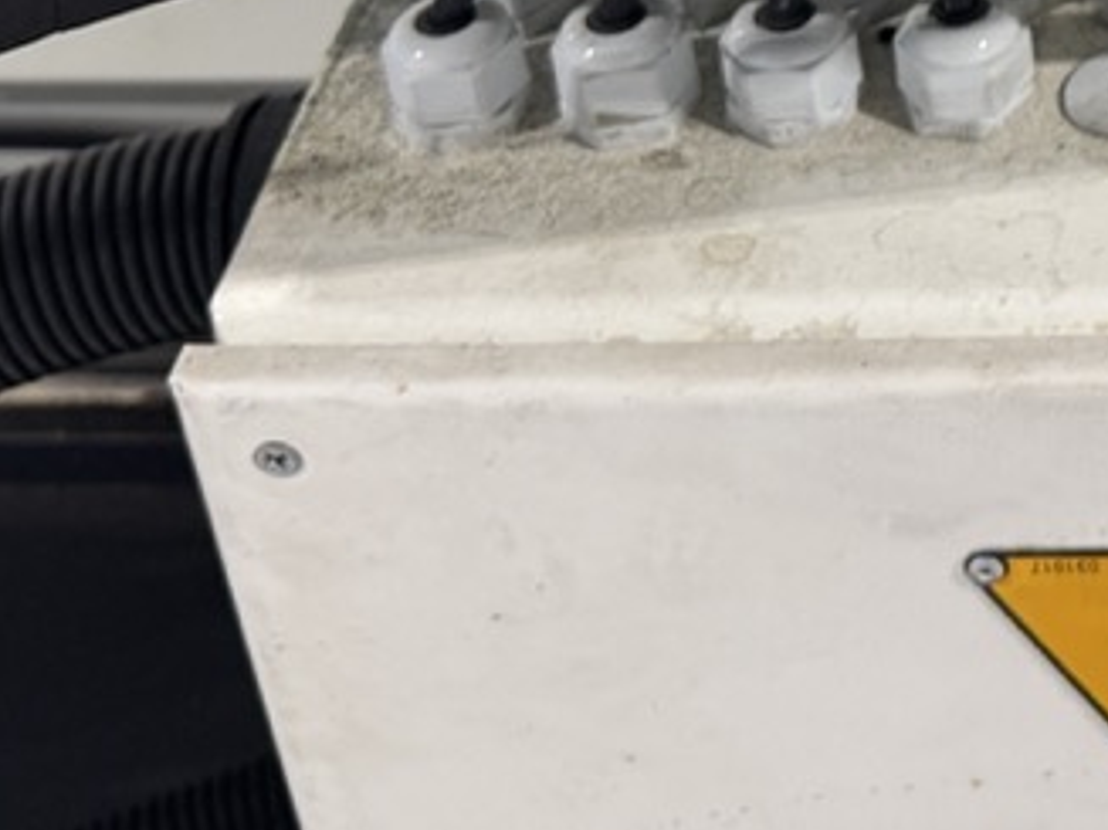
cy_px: -525
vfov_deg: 14.4
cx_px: 1457
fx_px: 3008
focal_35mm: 94
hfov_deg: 19.2
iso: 160
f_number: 1.78
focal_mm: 6.76
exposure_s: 1/120
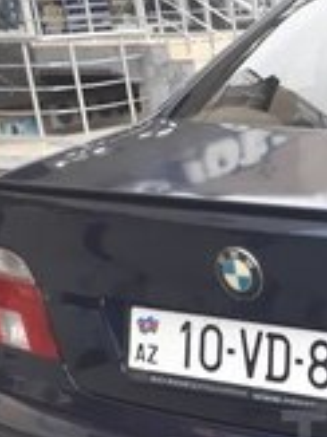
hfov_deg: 16.4
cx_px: 488
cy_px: 440
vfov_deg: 22.9
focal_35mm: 82
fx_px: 1034
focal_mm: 3.6
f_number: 1.9
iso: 50
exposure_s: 1/33
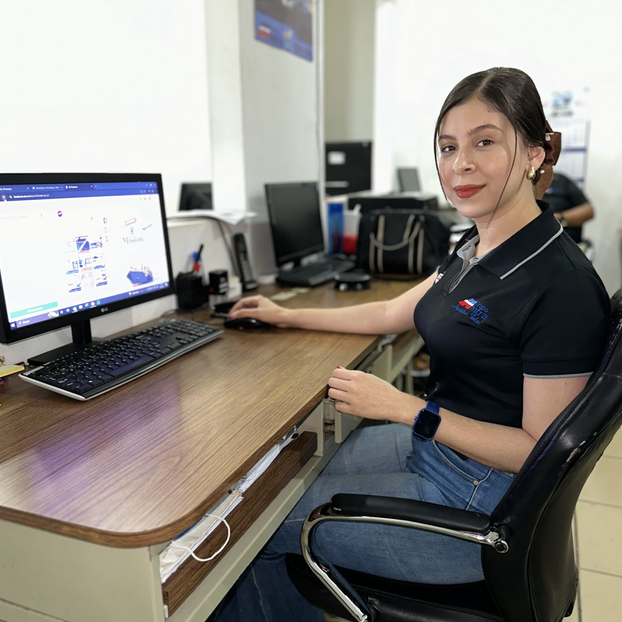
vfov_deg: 55.6
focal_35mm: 29
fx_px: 590
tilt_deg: -13.2
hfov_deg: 55.6
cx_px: 311
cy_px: 311
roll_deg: +0.0
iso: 250
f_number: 1.78
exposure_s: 1/10
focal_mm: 6.86
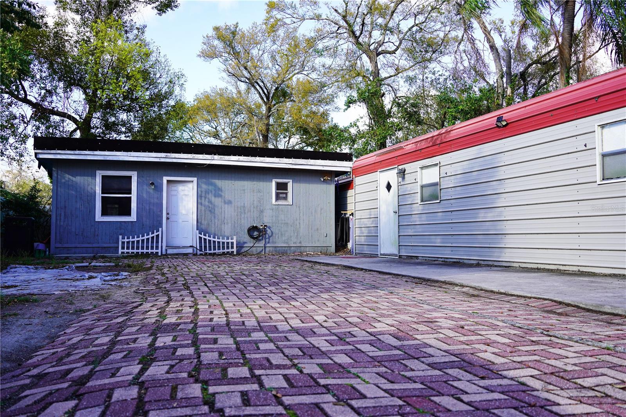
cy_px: 208
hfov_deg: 60.3
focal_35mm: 31
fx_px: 539
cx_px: 313
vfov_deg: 42.3
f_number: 4.5
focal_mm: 31
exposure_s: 1/250
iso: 100
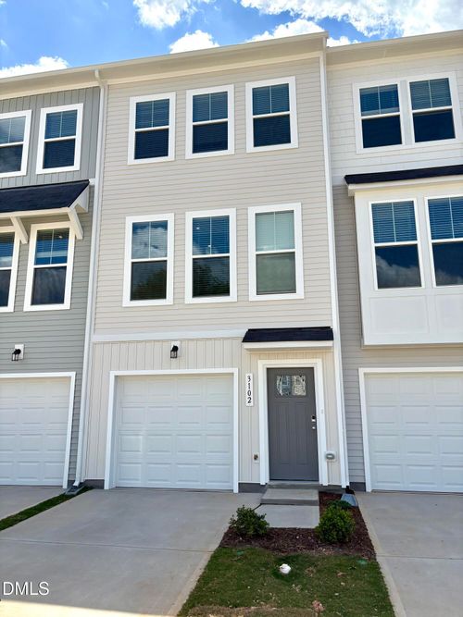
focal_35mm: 26
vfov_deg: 67.3
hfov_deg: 53.0
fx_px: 464
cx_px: 232
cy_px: 308
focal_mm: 5.96
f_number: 1.6
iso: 64
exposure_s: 1/5814
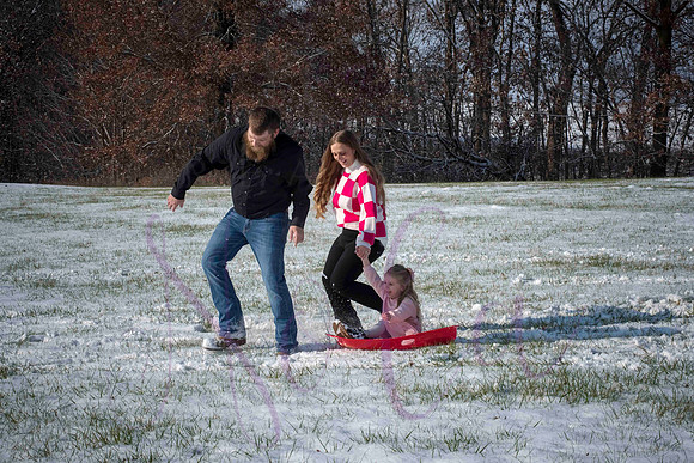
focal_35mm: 80
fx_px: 1543
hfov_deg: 25.4
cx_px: 347
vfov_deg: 17.1
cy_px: 232
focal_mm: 80
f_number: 16
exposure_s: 1/1000
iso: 640
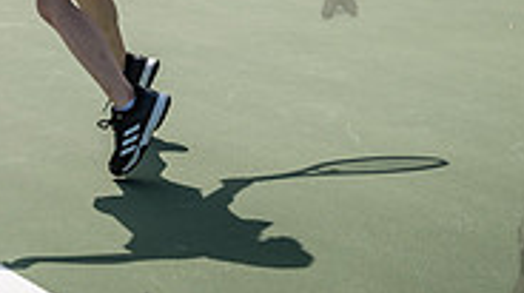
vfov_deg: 7.8
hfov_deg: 13.9
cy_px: -176
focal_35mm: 152
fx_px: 2109
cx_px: -11
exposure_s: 1/1250
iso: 200
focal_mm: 44
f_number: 4.5
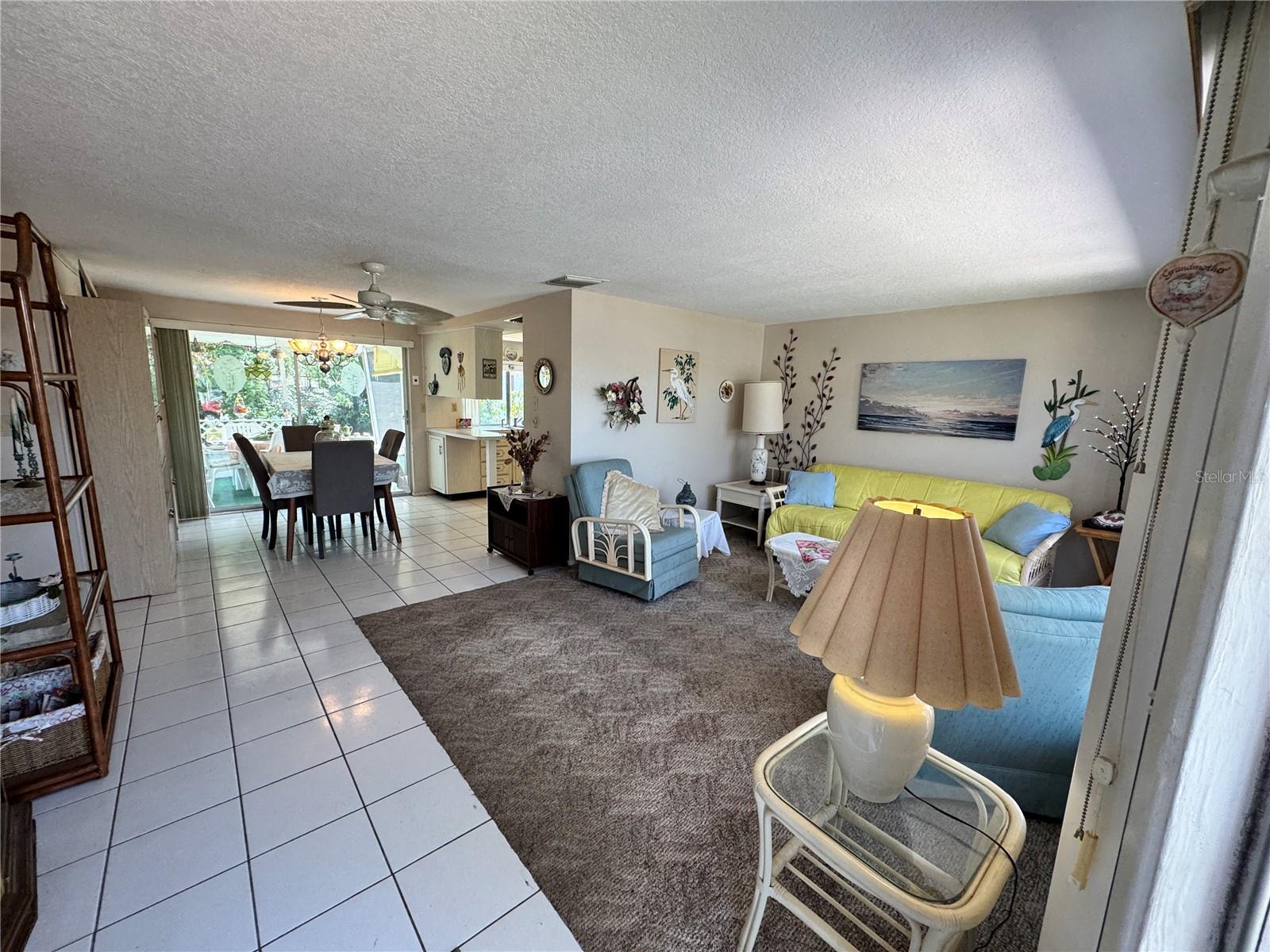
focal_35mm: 14
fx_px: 514
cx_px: 635
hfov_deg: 102.1
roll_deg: -1.6
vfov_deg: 85.7
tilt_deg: -7.1
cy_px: 476
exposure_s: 1/120
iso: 100
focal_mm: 2.22
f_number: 2.2
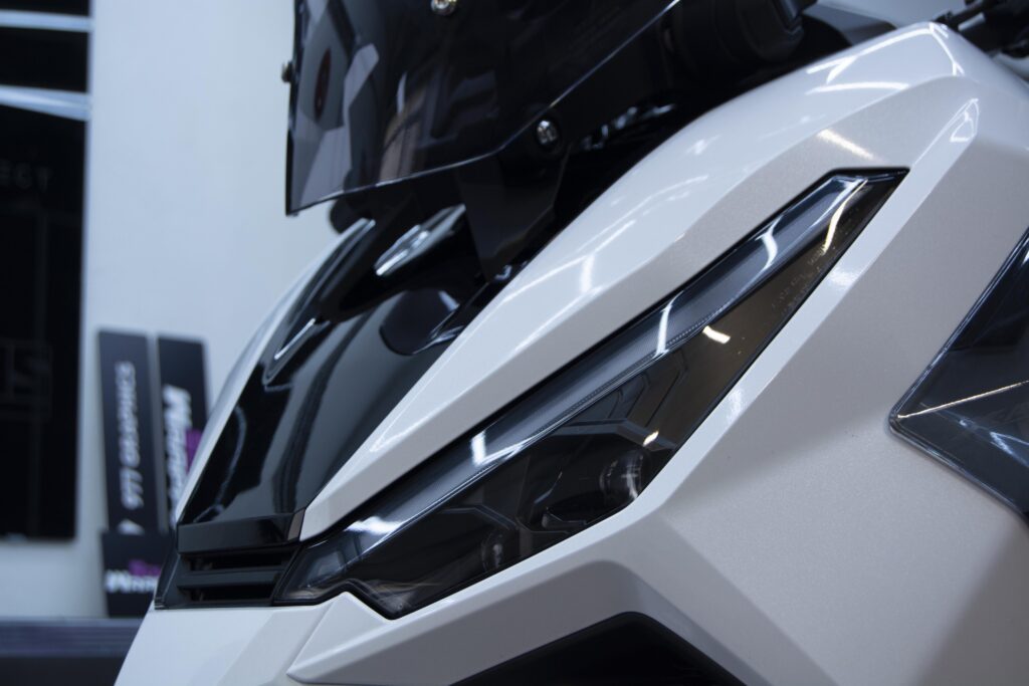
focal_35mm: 63
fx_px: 1801
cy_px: 343
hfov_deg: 31.9
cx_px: 514
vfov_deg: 21.6
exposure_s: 1/80
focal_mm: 42
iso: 400
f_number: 5
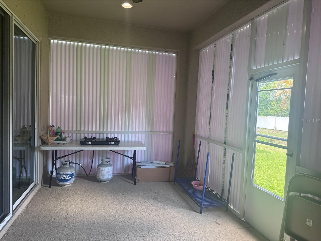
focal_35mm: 24
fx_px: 223
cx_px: 160
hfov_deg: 71.6
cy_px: 120
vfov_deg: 56.8
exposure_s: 1/60
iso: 160
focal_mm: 6.76
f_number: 1.78
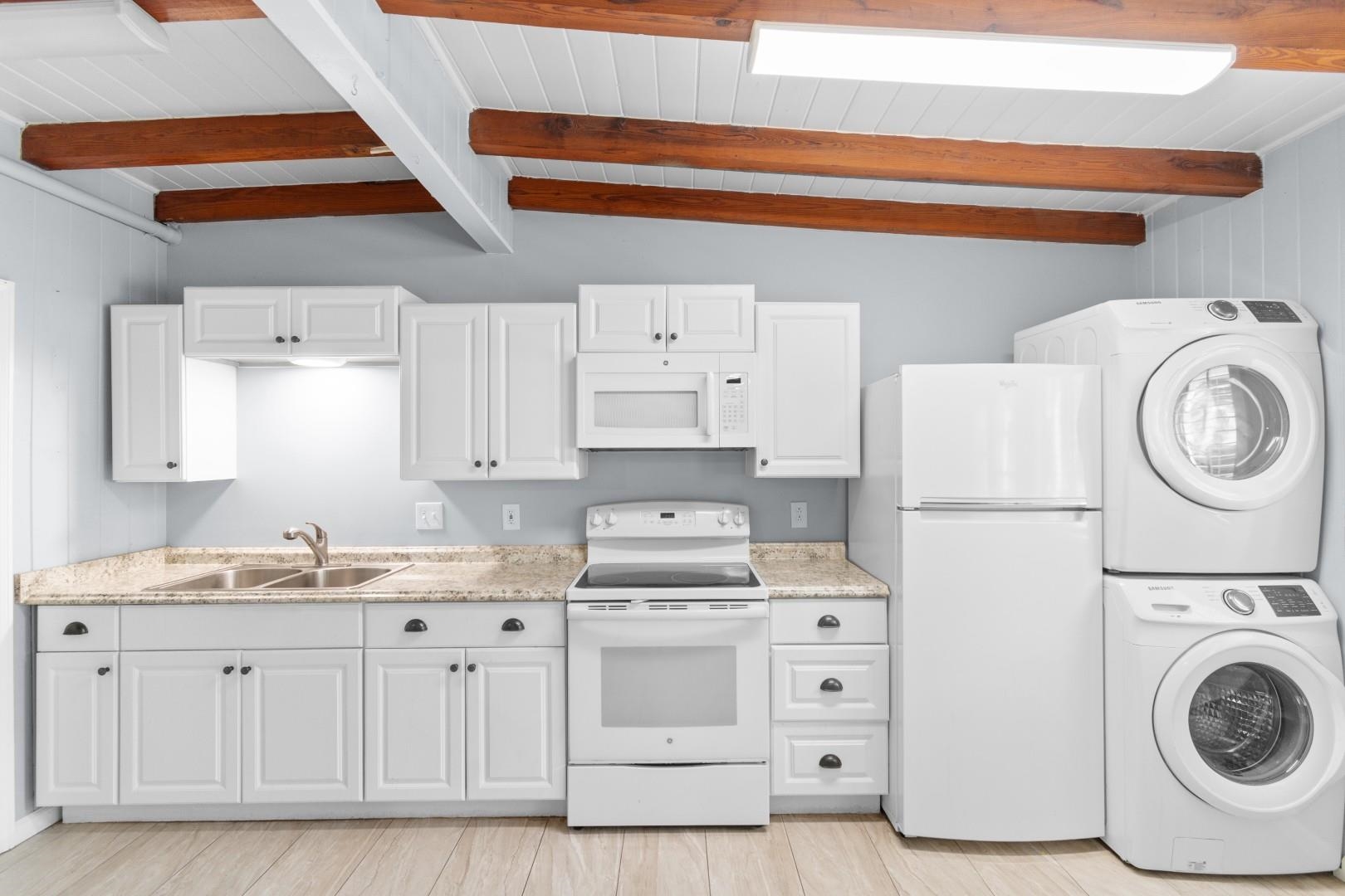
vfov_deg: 77.3
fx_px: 560
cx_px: 672
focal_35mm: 15
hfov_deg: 100.4
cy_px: 448
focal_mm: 10
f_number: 4.5
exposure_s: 1/5
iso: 100
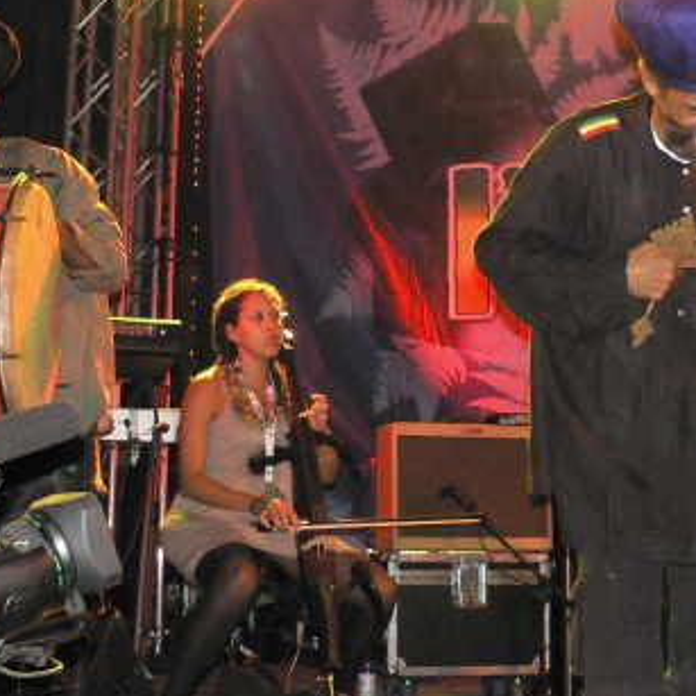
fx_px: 1388
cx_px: 366
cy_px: 320
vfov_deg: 28.1
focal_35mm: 61
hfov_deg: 28.2
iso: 400
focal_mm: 6
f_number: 2.8
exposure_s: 1/60
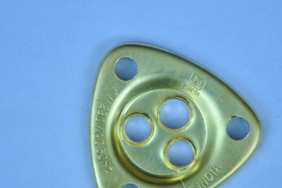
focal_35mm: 232
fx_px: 1813
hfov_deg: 8.9
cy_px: 130
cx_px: 156
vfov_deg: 5.9
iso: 320
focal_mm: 105
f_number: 5.6
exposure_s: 1/125
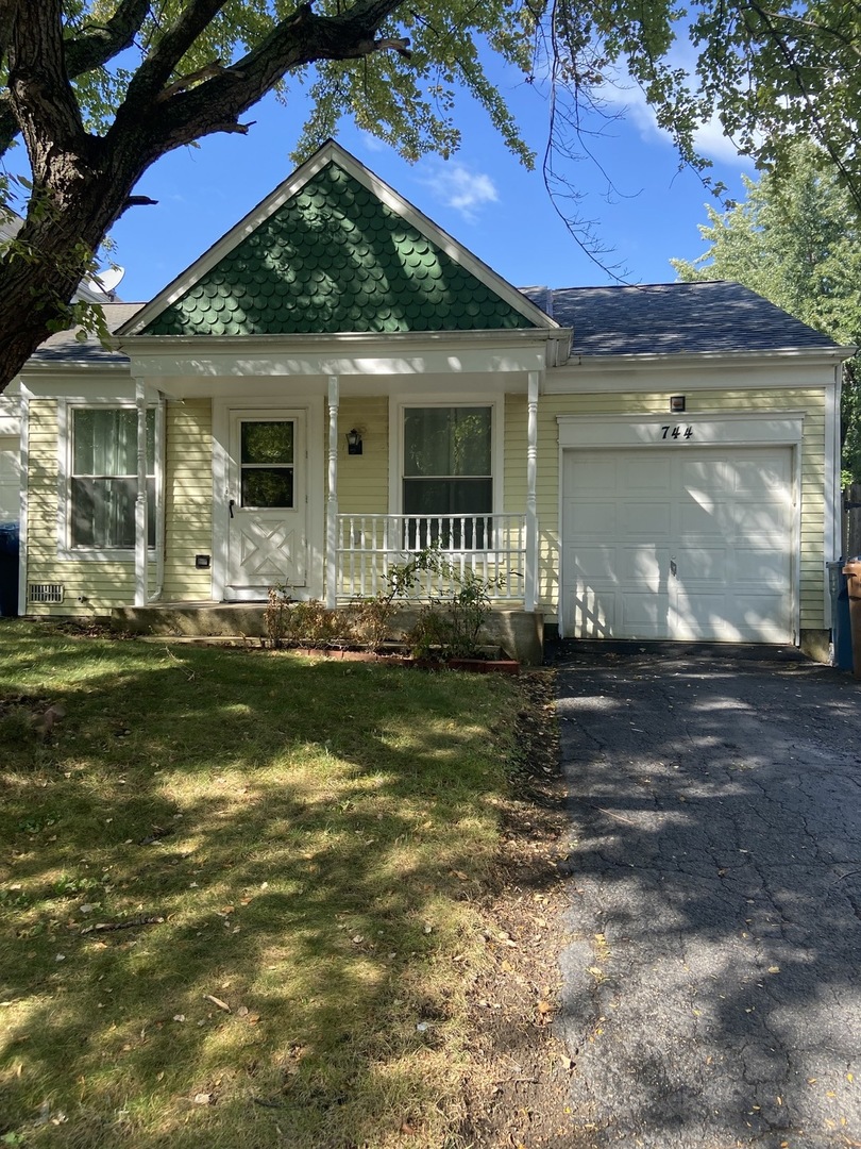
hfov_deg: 53.1
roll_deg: -0.4
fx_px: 862
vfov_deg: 67.3
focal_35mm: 26
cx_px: 430
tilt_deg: +0.7
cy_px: 574
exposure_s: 1/654
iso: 32
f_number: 1.8
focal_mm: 4.25
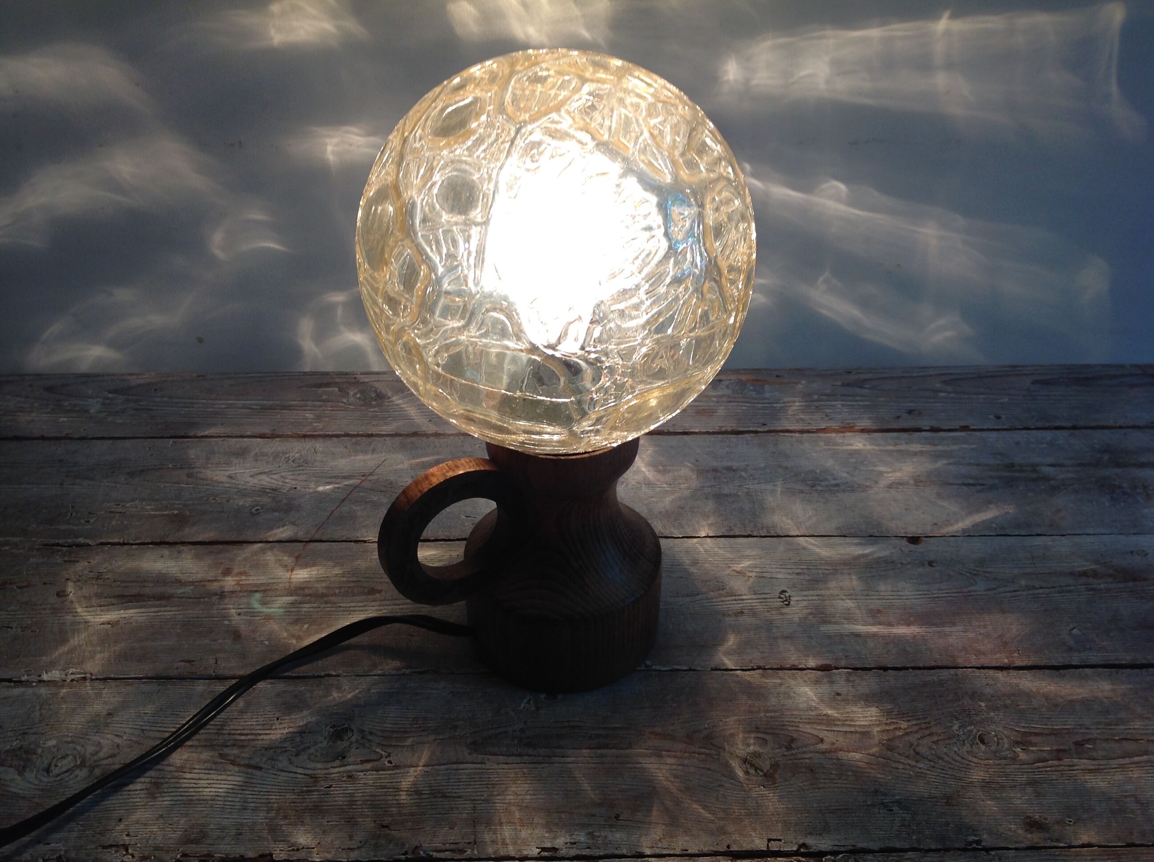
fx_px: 1165
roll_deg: -0.2
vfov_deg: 40.6
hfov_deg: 52.7
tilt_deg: -33.7
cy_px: 431
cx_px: 577
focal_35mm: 35
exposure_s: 1/40
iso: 50
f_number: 2.4
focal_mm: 4.28
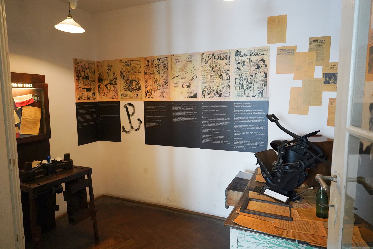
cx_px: 186
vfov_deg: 53.1
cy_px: 124
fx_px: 249
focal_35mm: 24
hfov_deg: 73.7
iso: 3200
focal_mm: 24
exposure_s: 1/80
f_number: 4.5
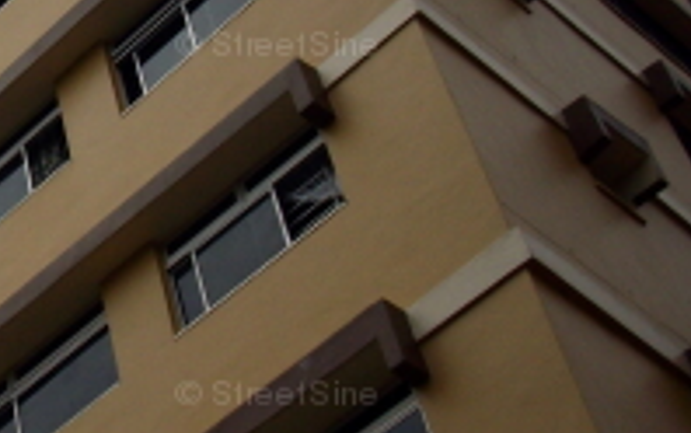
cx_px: -262
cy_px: 49
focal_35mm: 109
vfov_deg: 11.9
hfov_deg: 17.6
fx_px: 2054
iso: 80
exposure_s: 1/800
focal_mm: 6.2
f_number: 5.6
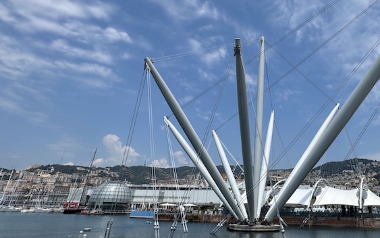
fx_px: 280
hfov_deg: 65.0
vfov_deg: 45.6
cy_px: 88
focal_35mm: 27
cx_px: 276
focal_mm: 2.22
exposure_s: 1/3906
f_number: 2.2
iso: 50
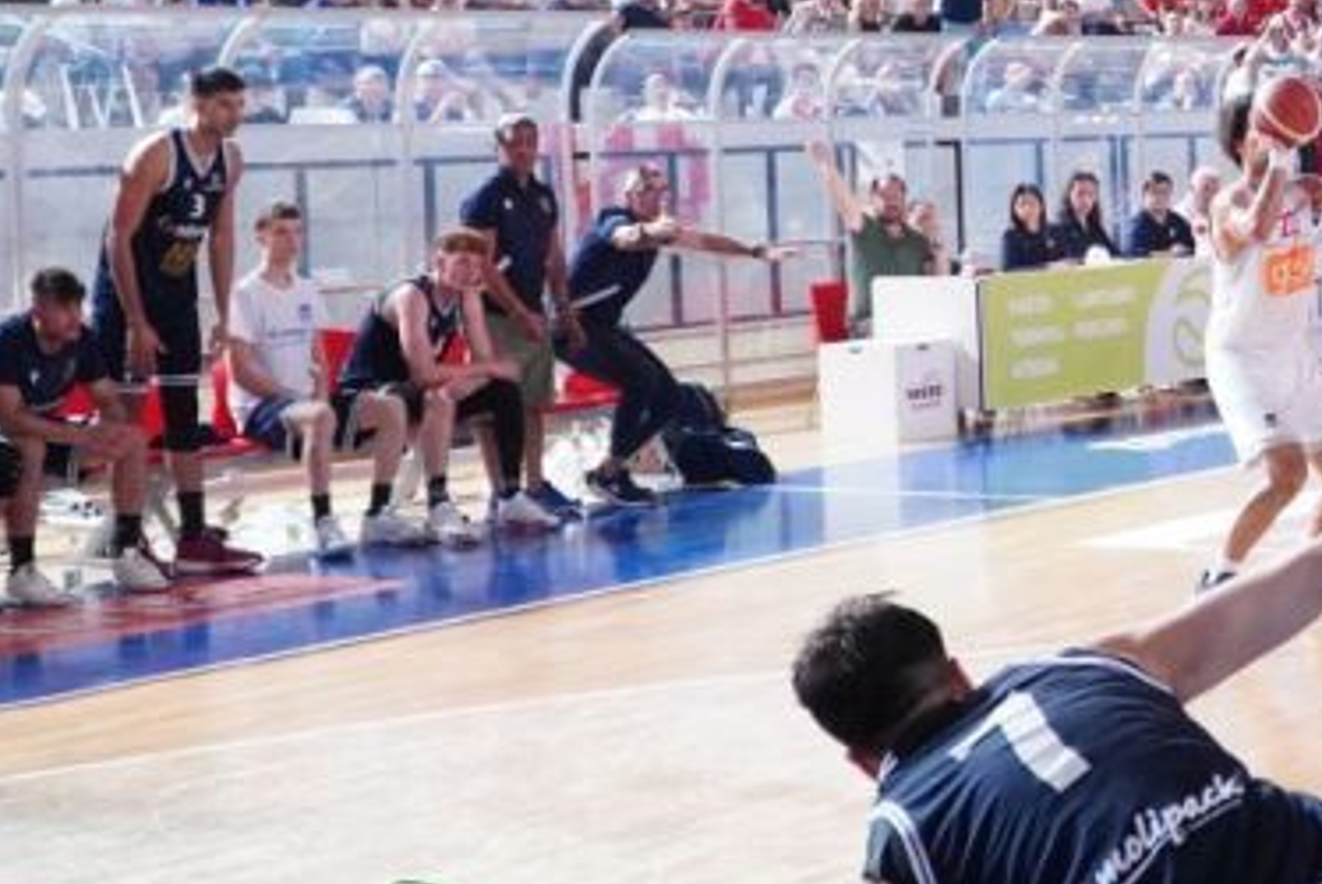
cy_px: 106
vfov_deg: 17.5
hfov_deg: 25.0
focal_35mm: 77
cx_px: 1347
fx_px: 2830
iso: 5000
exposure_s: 1/500
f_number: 4
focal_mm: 24
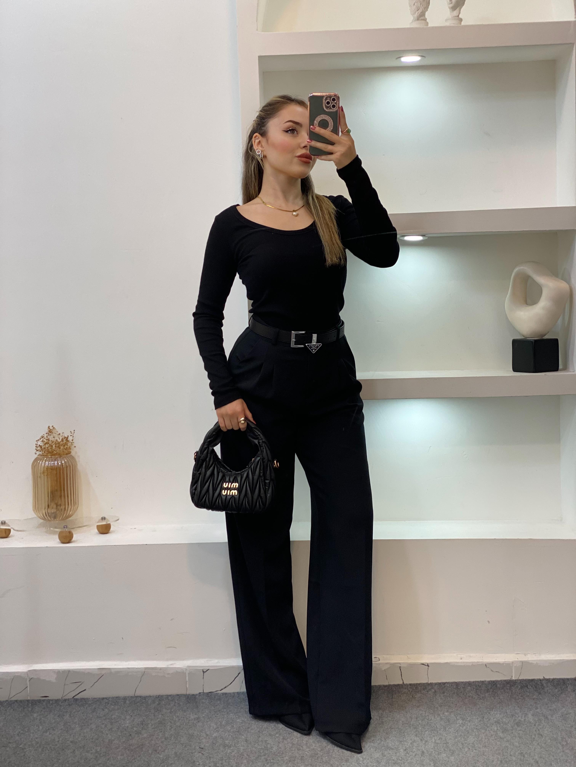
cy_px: 384
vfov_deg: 36.8
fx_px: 1154
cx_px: 288
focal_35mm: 52
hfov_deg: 28.0
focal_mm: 6
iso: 80
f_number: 2
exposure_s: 1/100
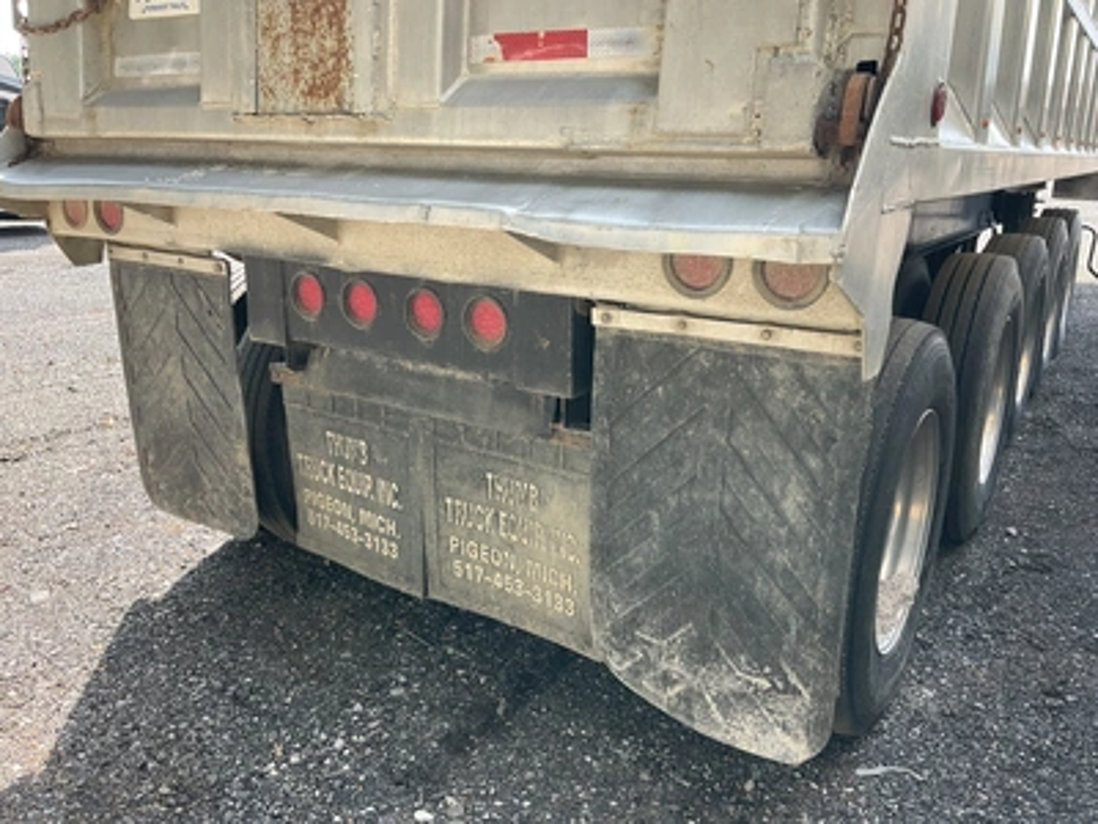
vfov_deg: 48.2
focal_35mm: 29
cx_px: 549
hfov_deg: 61.7
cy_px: 412
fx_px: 920
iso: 16
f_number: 1.8
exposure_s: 1/134
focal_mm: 3
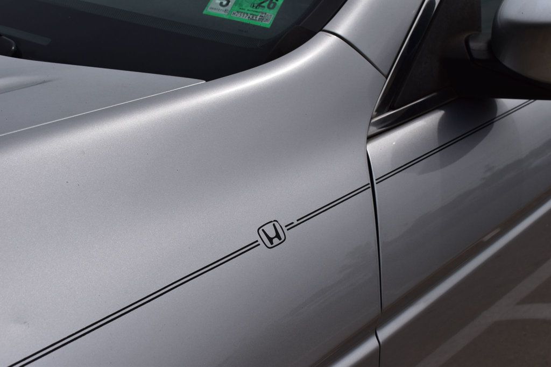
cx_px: 276
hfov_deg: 38.9
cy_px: 184
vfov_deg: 26.5
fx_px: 780
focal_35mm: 51
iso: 200
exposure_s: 1/800
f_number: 13
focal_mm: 34
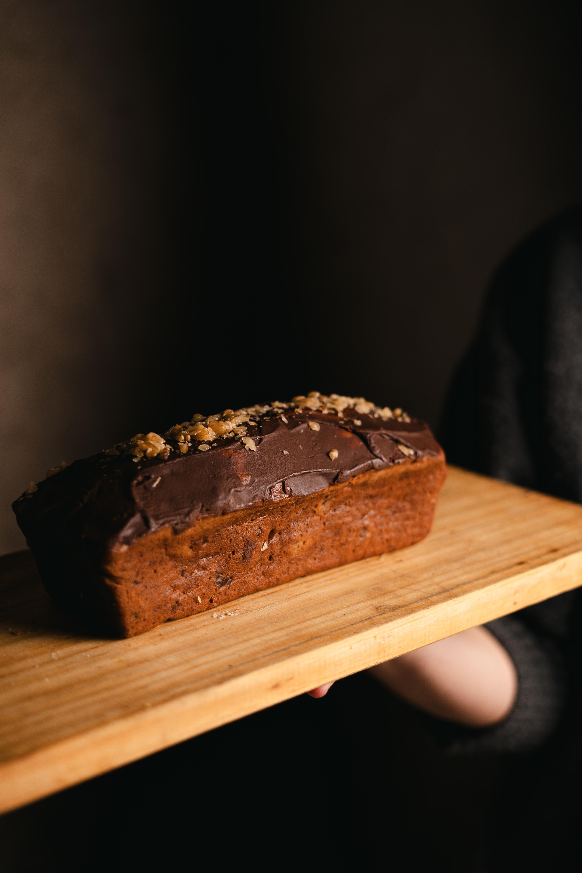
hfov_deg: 27.0
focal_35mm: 50
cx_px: 291
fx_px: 1212
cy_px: 436
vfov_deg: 39.6
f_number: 2.5
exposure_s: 1/200
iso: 125
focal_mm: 50
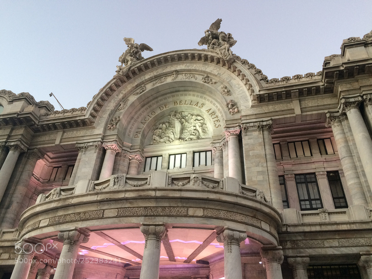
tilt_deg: +36.2
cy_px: 140
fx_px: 312
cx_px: 186
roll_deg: -3.3
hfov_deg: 61.7
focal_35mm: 29
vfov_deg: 48.2
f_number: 2.2
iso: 80
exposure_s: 1/30
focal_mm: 4.15
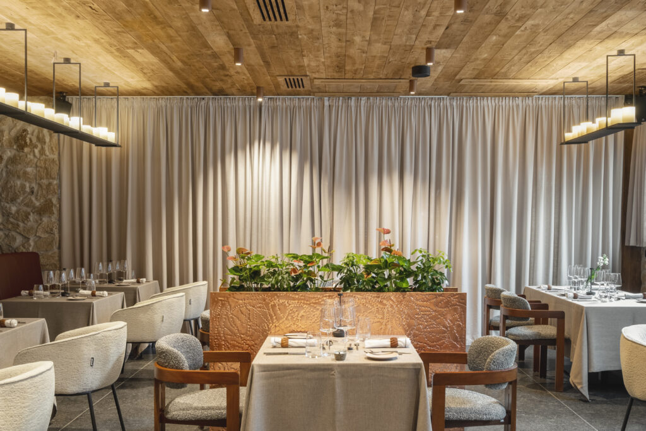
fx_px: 700
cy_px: 216
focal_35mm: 39
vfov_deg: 34.2
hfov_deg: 49.5
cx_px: 323
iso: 200
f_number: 8
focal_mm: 26
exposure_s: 1/15
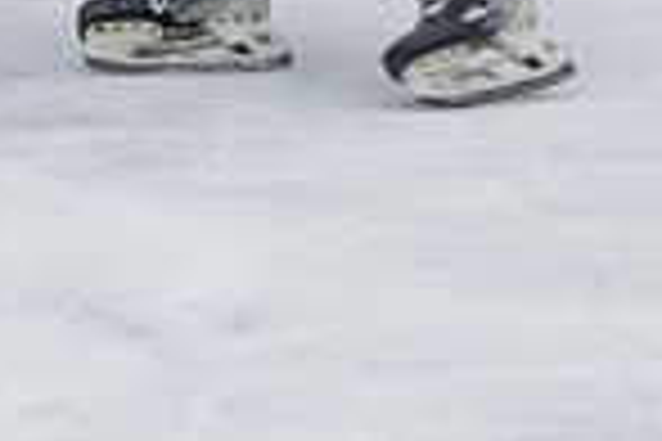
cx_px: 332
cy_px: -427
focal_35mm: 584
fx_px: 10738
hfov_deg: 3.5
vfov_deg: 2.3
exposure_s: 1/640
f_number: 3.2
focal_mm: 102
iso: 2000
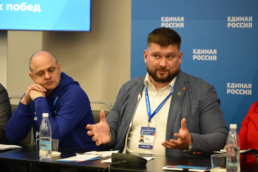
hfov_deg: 13.8
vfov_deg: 9.2
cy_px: 86
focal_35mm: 149
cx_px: 129
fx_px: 1068
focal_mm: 149
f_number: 3.5
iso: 3200
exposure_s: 1/125
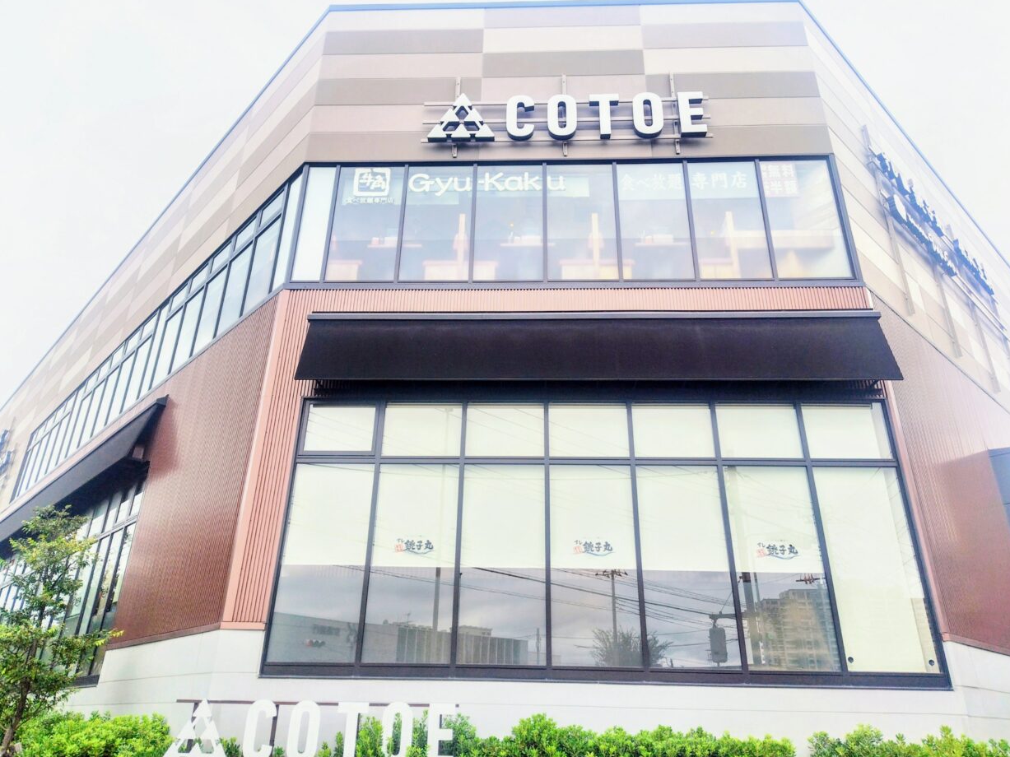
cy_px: 375
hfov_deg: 71.6
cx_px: 500
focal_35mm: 24
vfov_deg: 56.8
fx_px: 700
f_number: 1.9
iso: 50
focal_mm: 5.6
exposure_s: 1/1315
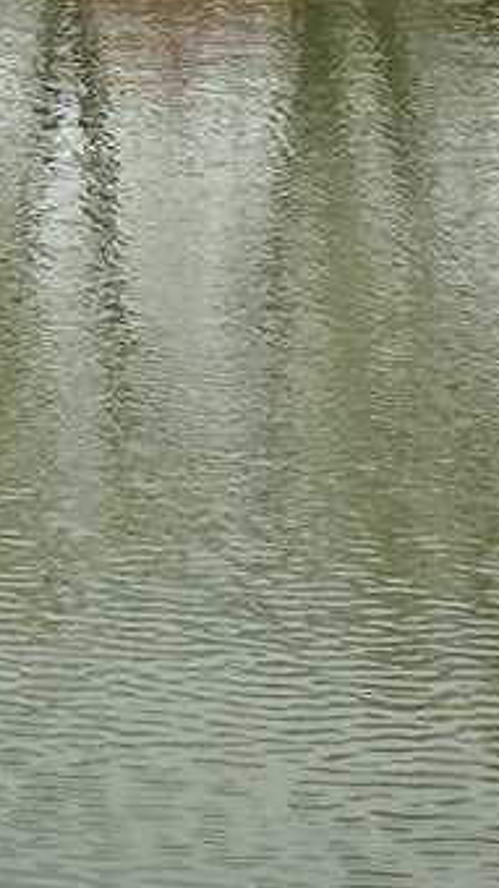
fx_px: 3626
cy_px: -697
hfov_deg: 7.4
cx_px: -658
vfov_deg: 12.7
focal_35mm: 154
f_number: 1.78
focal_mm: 6.86
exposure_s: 1/6623
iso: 80
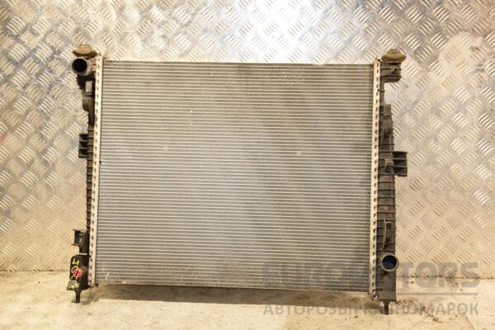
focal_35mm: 52
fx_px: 722
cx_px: 248
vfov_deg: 25.8
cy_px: 165
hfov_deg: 37.9
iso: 800
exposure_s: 1/160
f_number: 5
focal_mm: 35
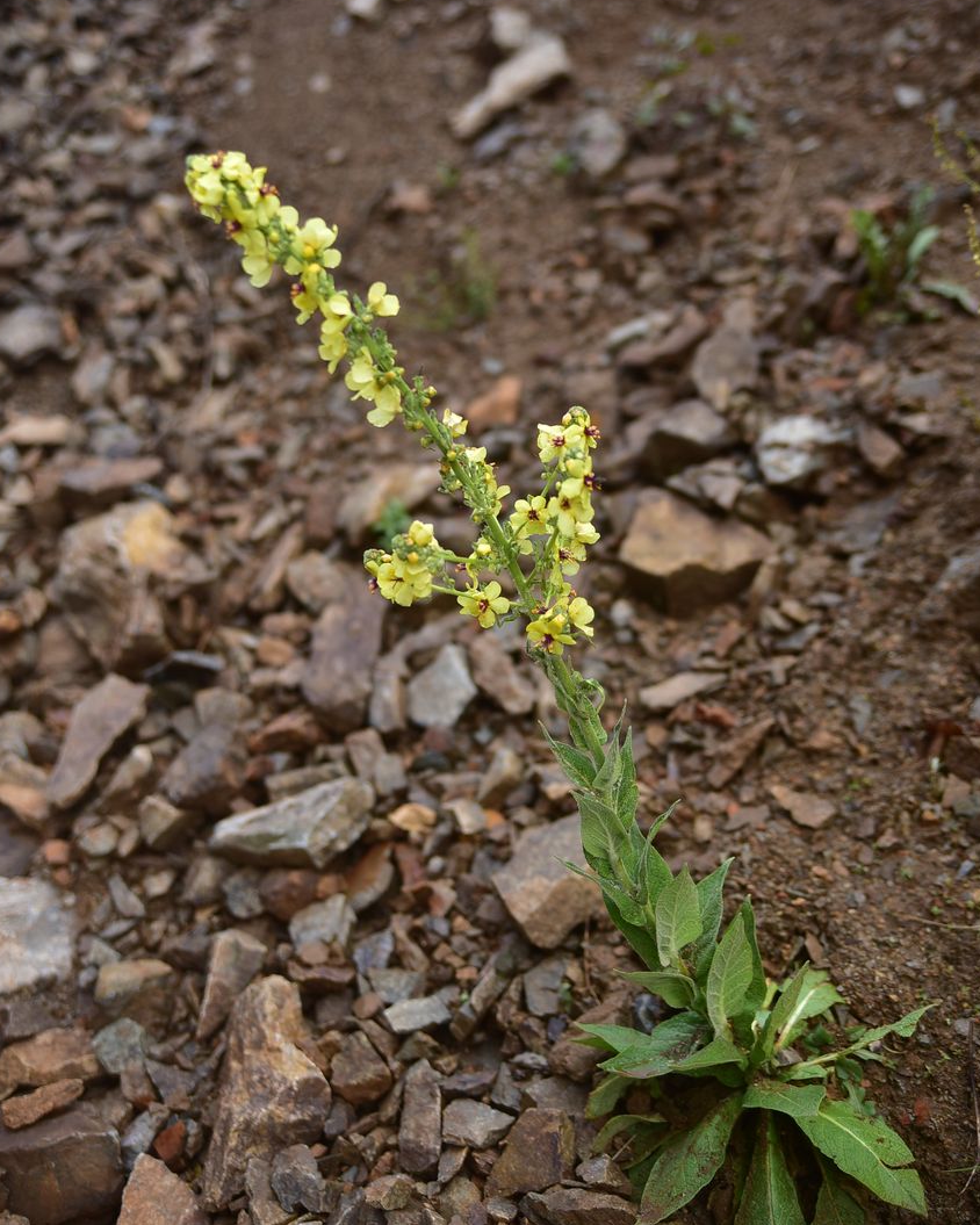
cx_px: 494
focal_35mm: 37
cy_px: 607
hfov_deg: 40.1
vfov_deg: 49.1
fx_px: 1341
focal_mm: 32
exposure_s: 1/500
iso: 160
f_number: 3.2
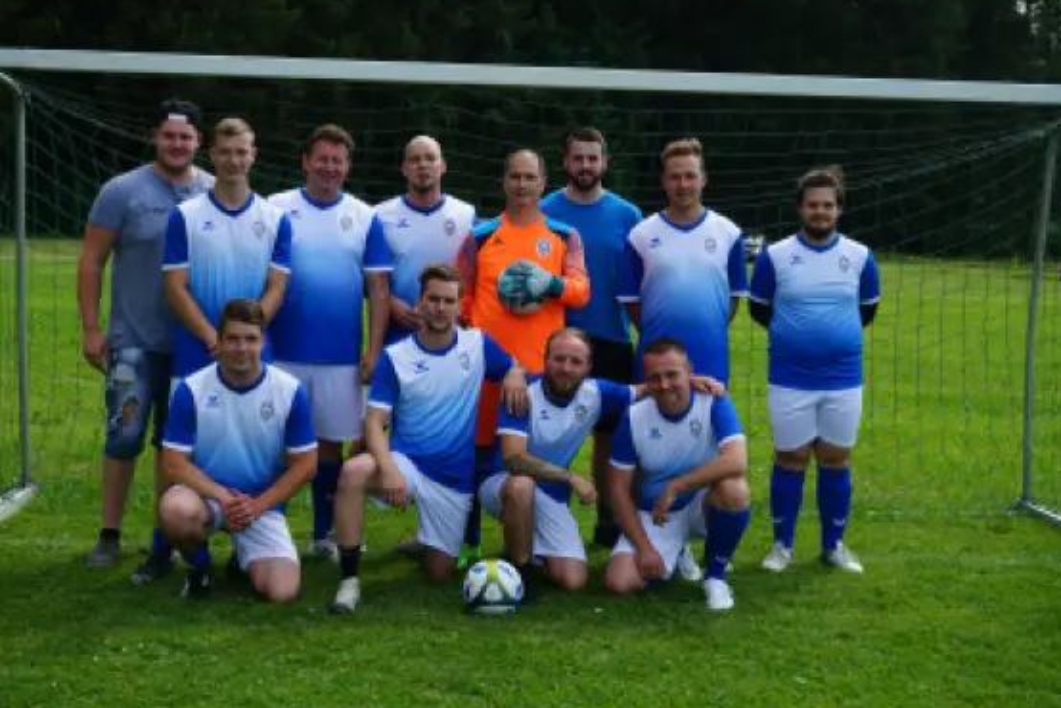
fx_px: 1563
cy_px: 329
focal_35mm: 53
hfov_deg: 37.5
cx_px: 512
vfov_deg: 25.5
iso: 100
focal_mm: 49
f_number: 10
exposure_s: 1/100
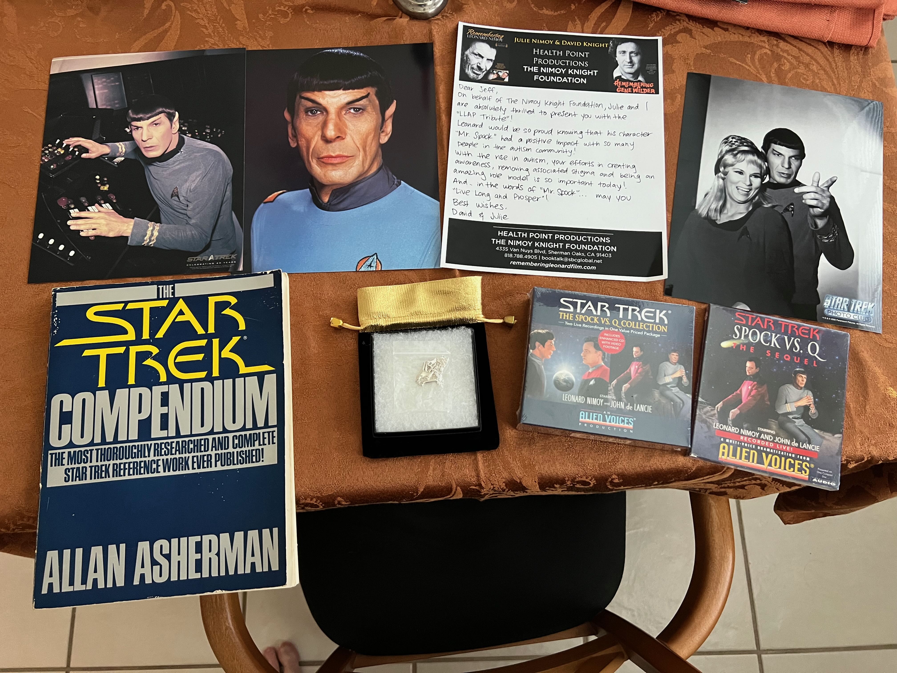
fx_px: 674
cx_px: 448
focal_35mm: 26
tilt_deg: -74.5
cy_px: 336
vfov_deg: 53.1
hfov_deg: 67.3
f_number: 1.5
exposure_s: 1/60
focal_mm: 5.7
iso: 500
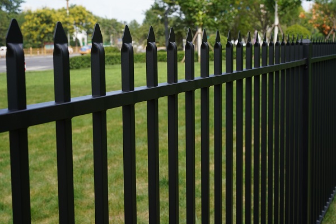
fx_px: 513
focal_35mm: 55
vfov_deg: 24.6
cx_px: 168
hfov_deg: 36.2
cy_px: 112
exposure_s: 1/200
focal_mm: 55
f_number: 10
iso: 400
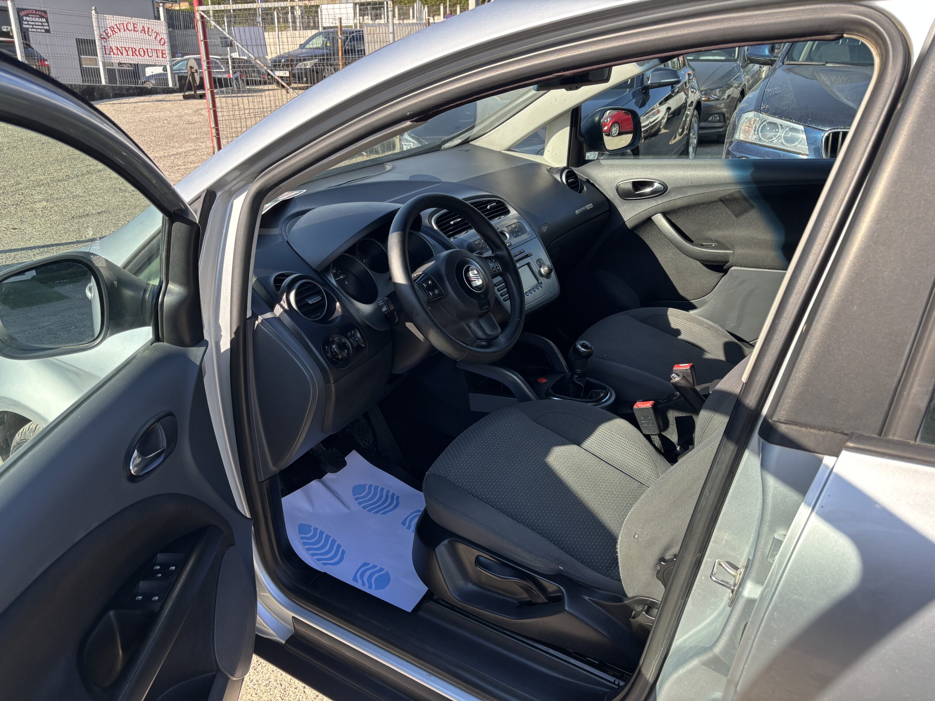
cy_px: 350
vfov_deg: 53.1
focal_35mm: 26
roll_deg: -0.5
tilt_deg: -19.0
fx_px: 702
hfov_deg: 67.3
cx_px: 468
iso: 50
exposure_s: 1/615
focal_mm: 5.96
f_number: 1.6
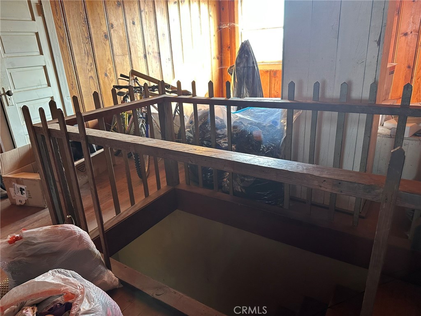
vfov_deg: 56.8
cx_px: 210
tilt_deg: -20.5
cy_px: 158
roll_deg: +3.9
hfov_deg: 71.6
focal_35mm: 24
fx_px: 292
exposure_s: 1/60
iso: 250
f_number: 1.78
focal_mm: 6.86
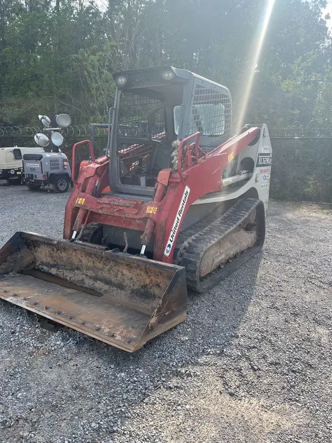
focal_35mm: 26
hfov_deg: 53.1
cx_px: 166
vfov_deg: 67.3
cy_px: 222
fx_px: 332
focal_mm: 5.1
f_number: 1.6
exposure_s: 1/1776
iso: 50
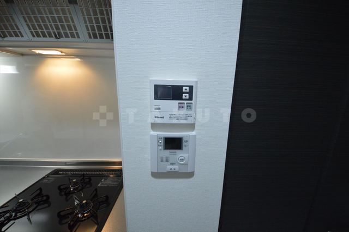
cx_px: 174
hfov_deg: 112.6
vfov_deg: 89.9
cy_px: 116
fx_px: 116
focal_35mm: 12
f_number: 4.5
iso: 1600
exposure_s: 1/60
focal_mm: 8
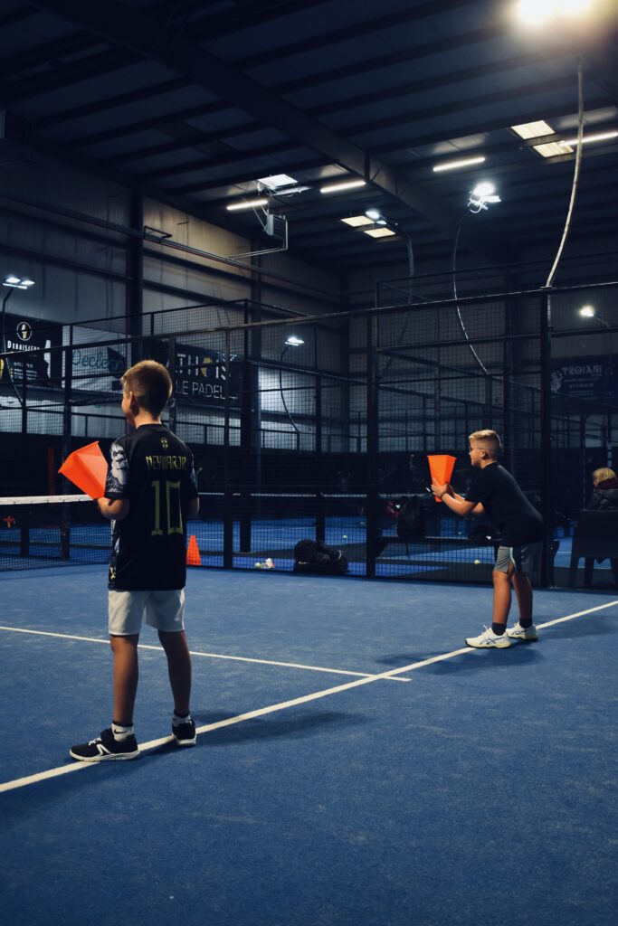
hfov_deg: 35.5
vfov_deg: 51.3
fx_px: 965
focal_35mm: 38
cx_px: 309
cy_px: 463
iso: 800
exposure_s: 1/125
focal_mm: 25
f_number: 4
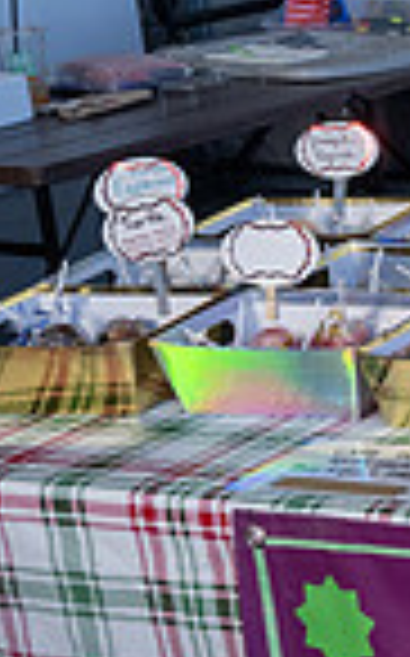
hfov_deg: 10.3
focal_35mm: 97
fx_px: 1738
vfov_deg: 21.3
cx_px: 1176
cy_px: 214
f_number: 8
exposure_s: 1/250
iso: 1250
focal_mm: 24
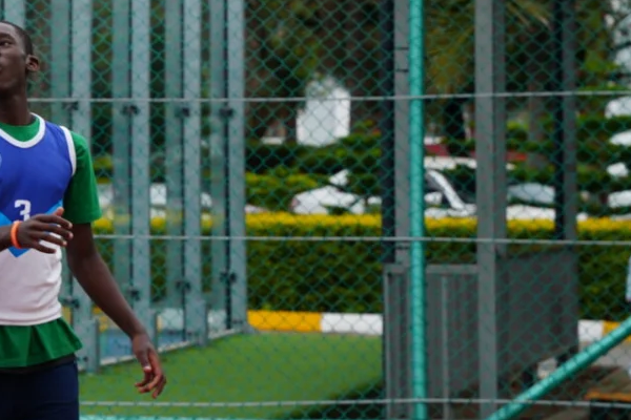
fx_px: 4907
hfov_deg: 7.1
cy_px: 89
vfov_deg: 4.9
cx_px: -574
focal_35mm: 280
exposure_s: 1/320
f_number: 5
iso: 100
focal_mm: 70
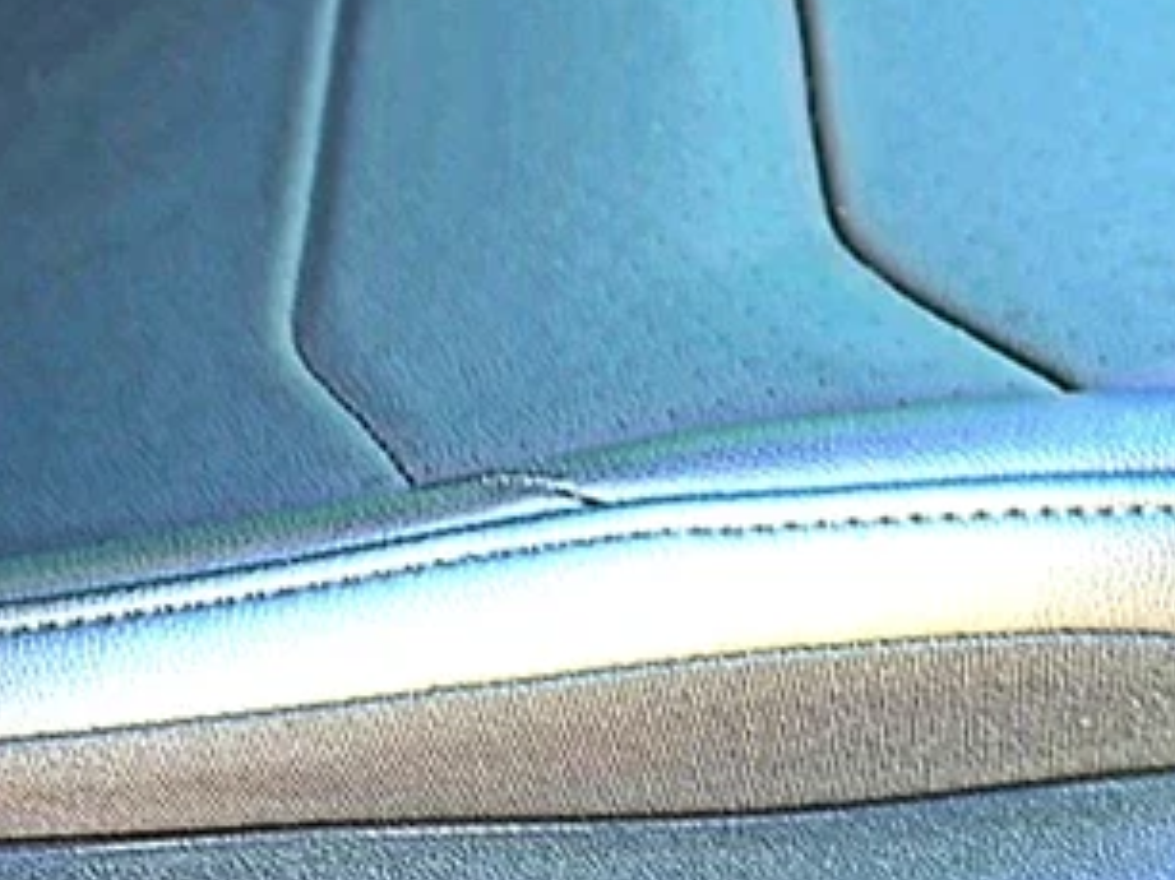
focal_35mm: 57
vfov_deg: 24.9
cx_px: 643
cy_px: 790
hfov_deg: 33.8
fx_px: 1934
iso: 80
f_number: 1.78
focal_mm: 6.86
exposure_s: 1/40
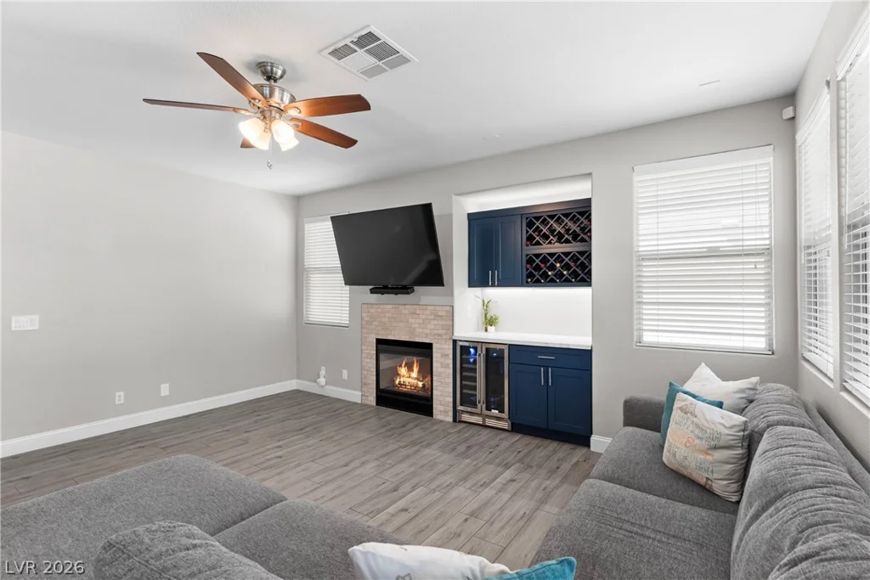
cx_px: 435
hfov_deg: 93.3
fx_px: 411
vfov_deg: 70.5
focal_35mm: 17
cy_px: 290
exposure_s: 1/13
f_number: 8
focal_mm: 17
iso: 400
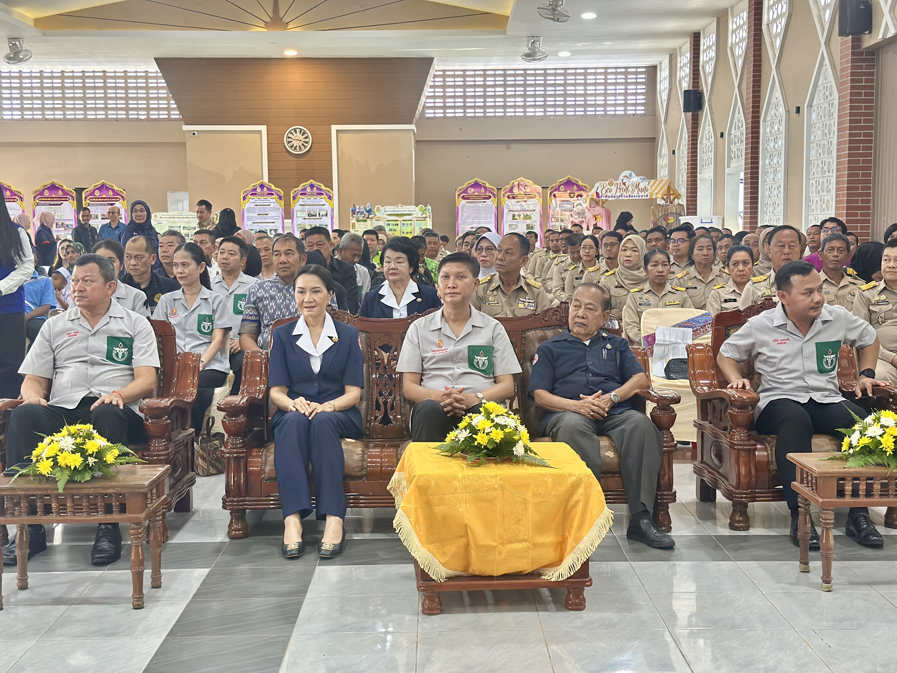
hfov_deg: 39.7
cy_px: 336
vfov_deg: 30.3
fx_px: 1244
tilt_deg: -5.4
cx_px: 448
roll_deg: +0.6
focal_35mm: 48
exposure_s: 1/50
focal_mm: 6.86
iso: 320
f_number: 1.78
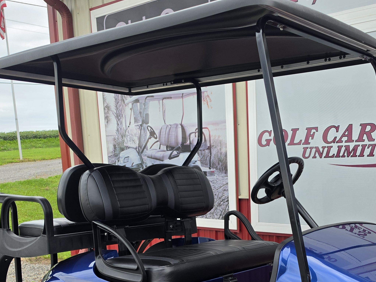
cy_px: 257
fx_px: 489
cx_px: 253
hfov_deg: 41.5
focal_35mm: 45
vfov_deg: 30.7
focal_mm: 6.5
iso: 64
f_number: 1.4
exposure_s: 1/1925
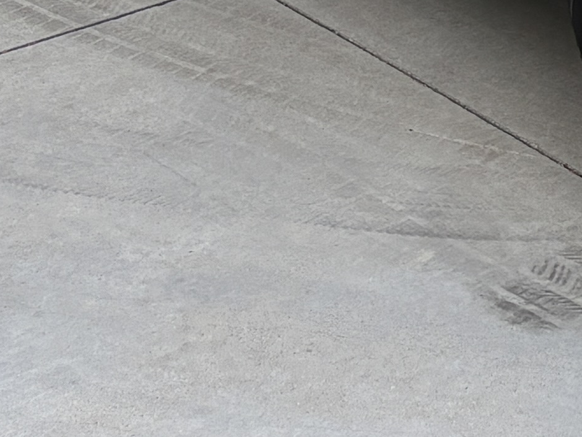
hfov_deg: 11.9
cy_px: -747
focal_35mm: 158
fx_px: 2656
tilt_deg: -7.2
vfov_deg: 8.3
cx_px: 900
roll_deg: +2.6
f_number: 1.6
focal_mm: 5.96
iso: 50
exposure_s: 1/884
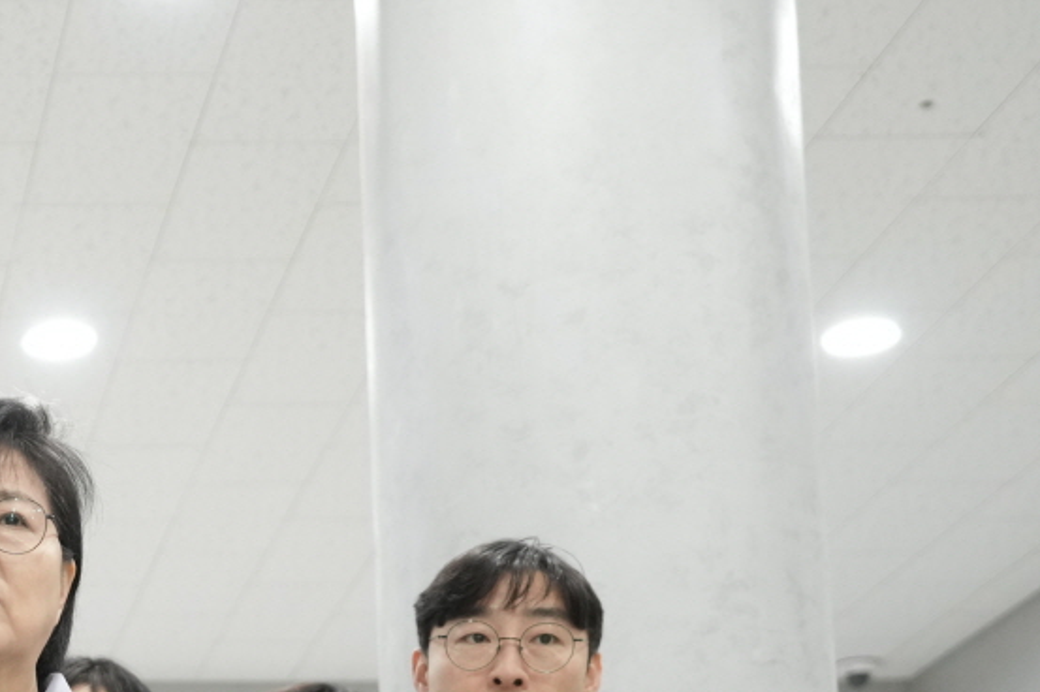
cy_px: 886
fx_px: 3291
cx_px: -308
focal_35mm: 114
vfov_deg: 11.7
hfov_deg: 16.9
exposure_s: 1/160
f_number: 2.8
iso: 1600
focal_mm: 35
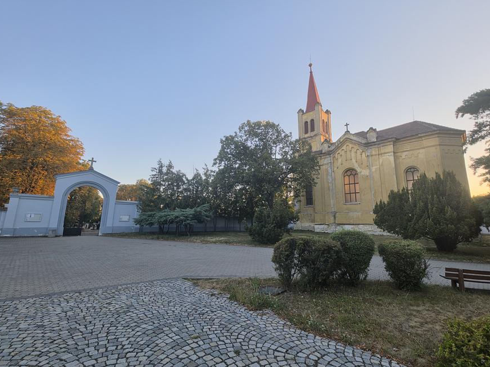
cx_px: 259
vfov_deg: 81.7
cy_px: 182
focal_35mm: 15
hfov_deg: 98.1
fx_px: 212
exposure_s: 1/118
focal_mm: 2.2
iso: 16
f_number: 1.9
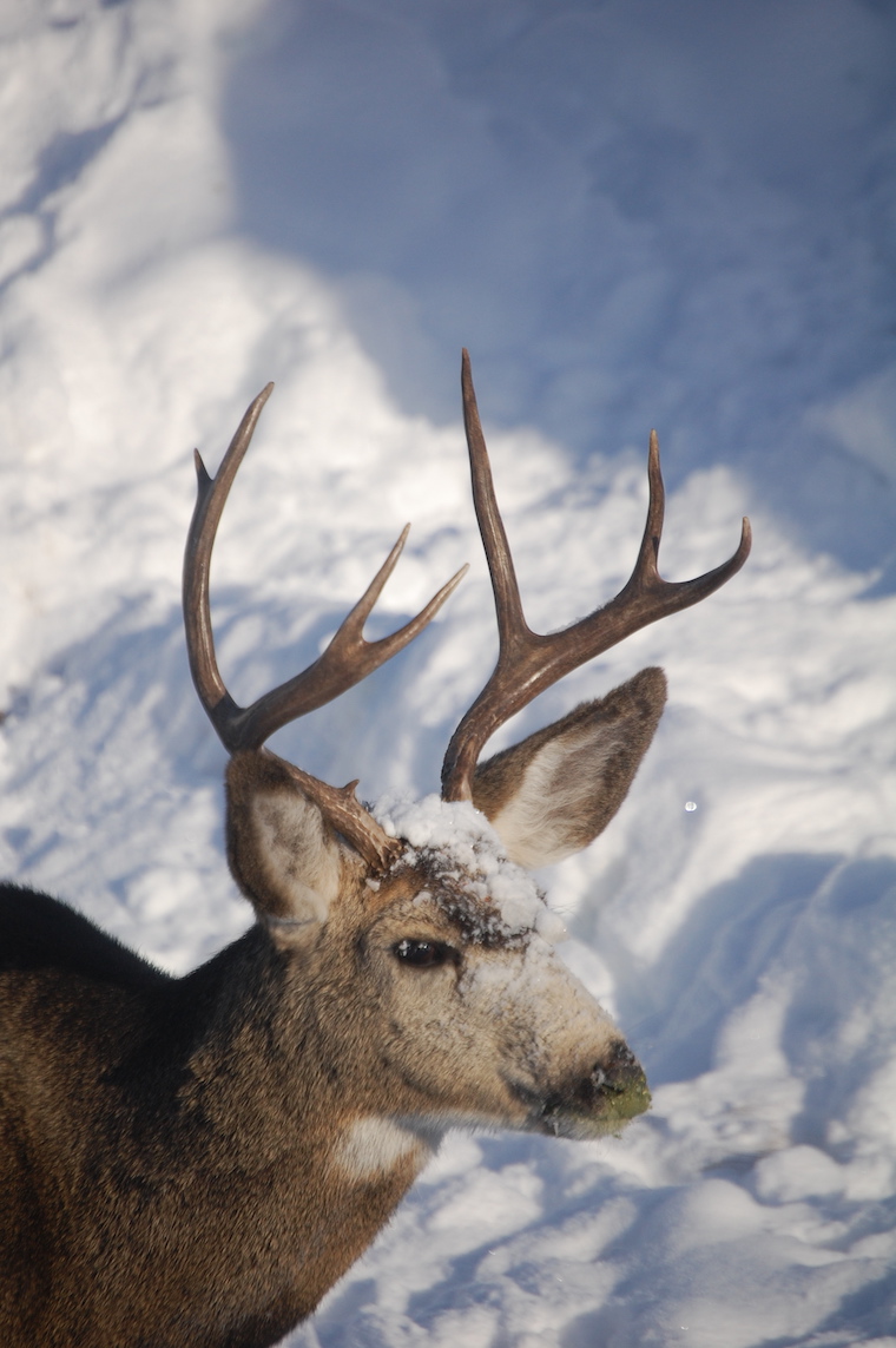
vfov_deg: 6.9
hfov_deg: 4.6
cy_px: 674
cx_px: 448
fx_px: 11220
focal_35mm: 300
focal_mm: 200
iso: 320
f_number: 5.6
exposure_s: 1/2000
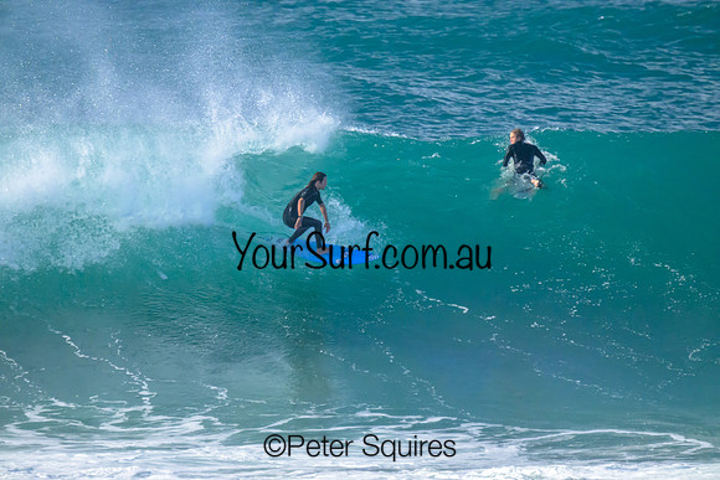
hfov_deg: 2.6
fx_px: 16003
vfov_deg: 1.7
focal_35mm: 800
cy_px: 240
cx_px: 360
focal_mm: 800
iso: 8000
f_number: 11
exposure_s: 1/2500
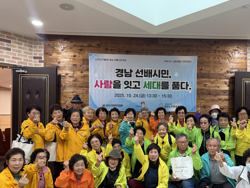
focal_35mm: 30
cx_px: 146
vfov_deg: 46.6
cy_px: 112
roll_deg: -1.0
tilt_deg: +0.4
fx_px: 217
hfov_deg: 59.6
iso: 200
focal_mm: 6.76
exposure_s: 1/60
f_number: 1.78
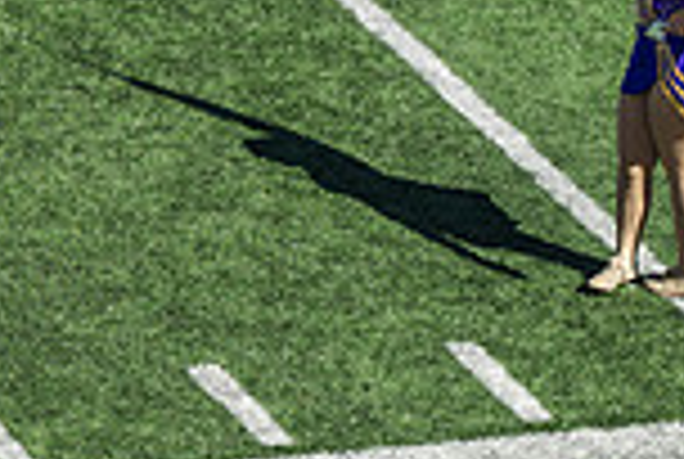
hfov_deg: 3.4
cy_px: -160
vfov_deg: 2.3
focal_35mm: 610
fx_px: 11613
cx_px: -234
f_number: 4
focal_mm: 160
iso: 100
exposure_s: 1/800
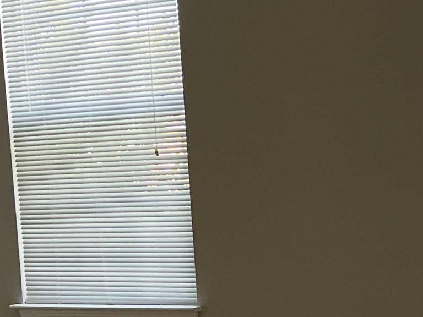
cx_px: 296
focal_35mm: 104
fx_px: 1271
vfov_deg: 14.0
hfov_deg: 18.8
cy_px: 311
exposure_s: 1/120
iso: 125
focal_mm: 5.1
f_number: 1.6
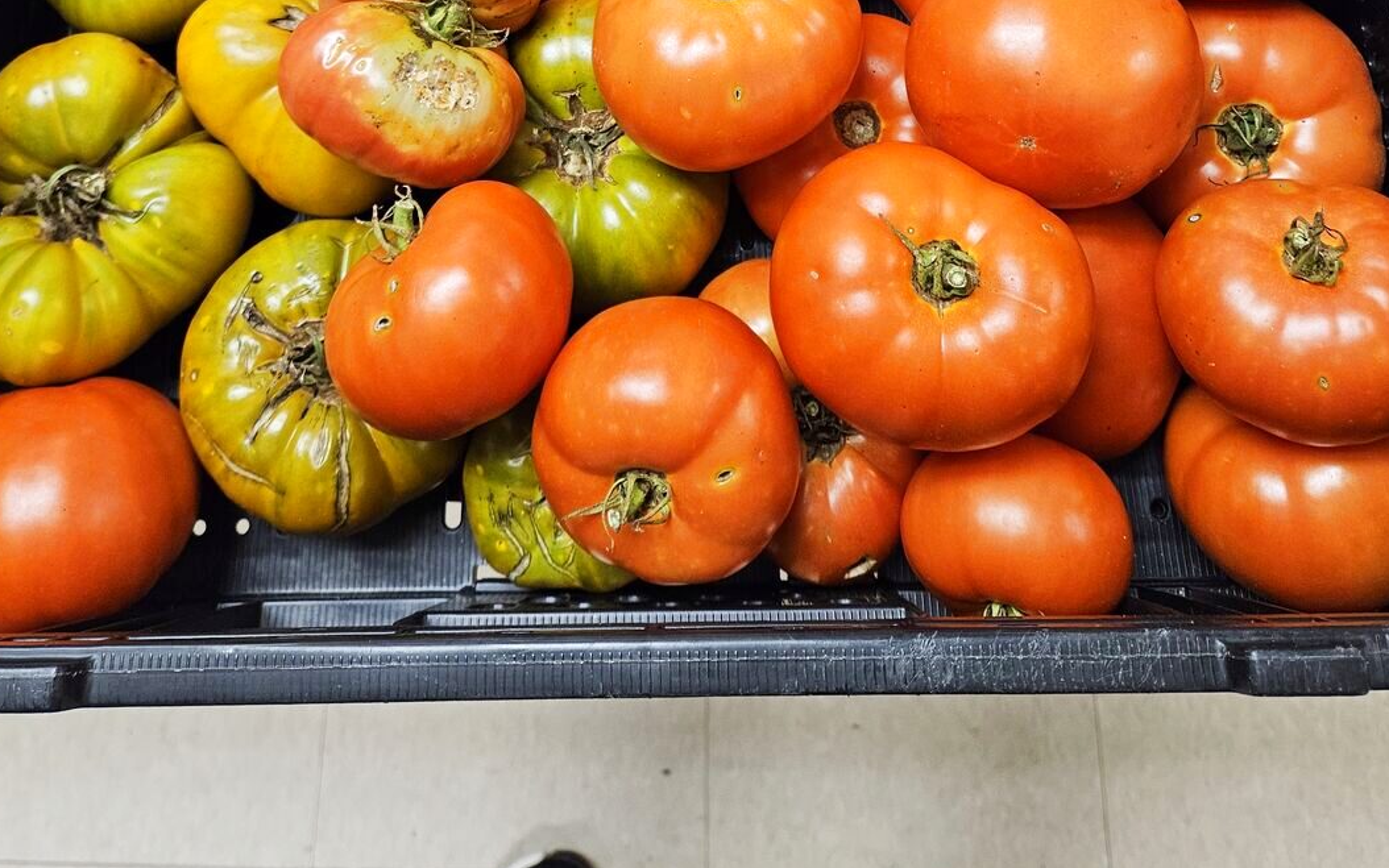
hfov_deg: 52.7
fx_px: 1401
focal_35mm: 37
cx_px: 667
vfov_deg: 30.5
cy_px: -108
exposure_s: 1/120
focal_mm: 5.4
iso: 250
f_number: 1.8
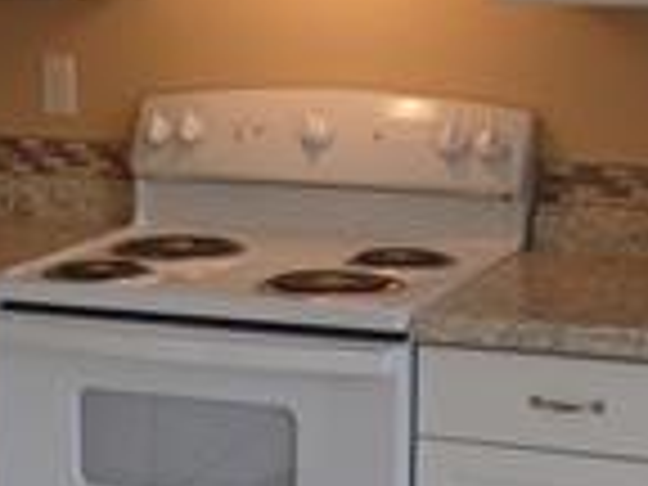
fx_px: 2246
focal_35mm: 120
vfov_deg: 12.1
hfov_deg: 16.2
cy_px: 538
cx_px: 86
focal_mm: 4.9
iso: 80
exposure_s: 1/50
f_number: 3
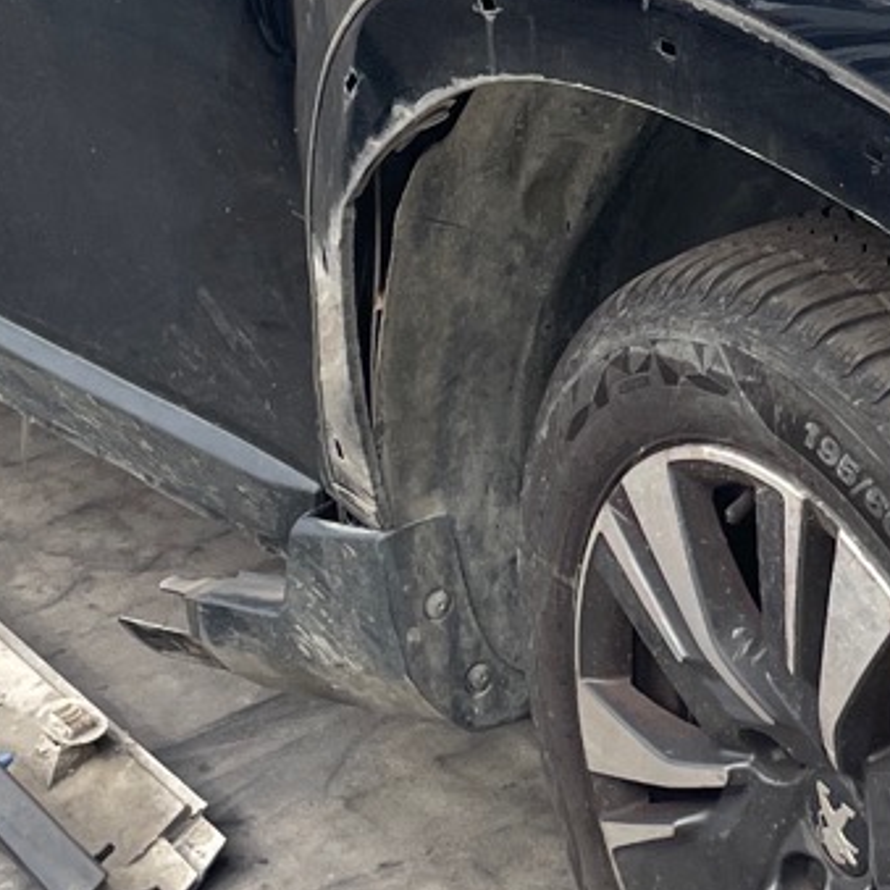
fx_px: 3549
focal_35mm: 122
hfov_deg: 14.0
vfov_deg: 14.2
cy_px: 116
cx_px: 982
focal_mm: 4.2
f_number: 1.6
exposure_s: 1/1319
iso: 32
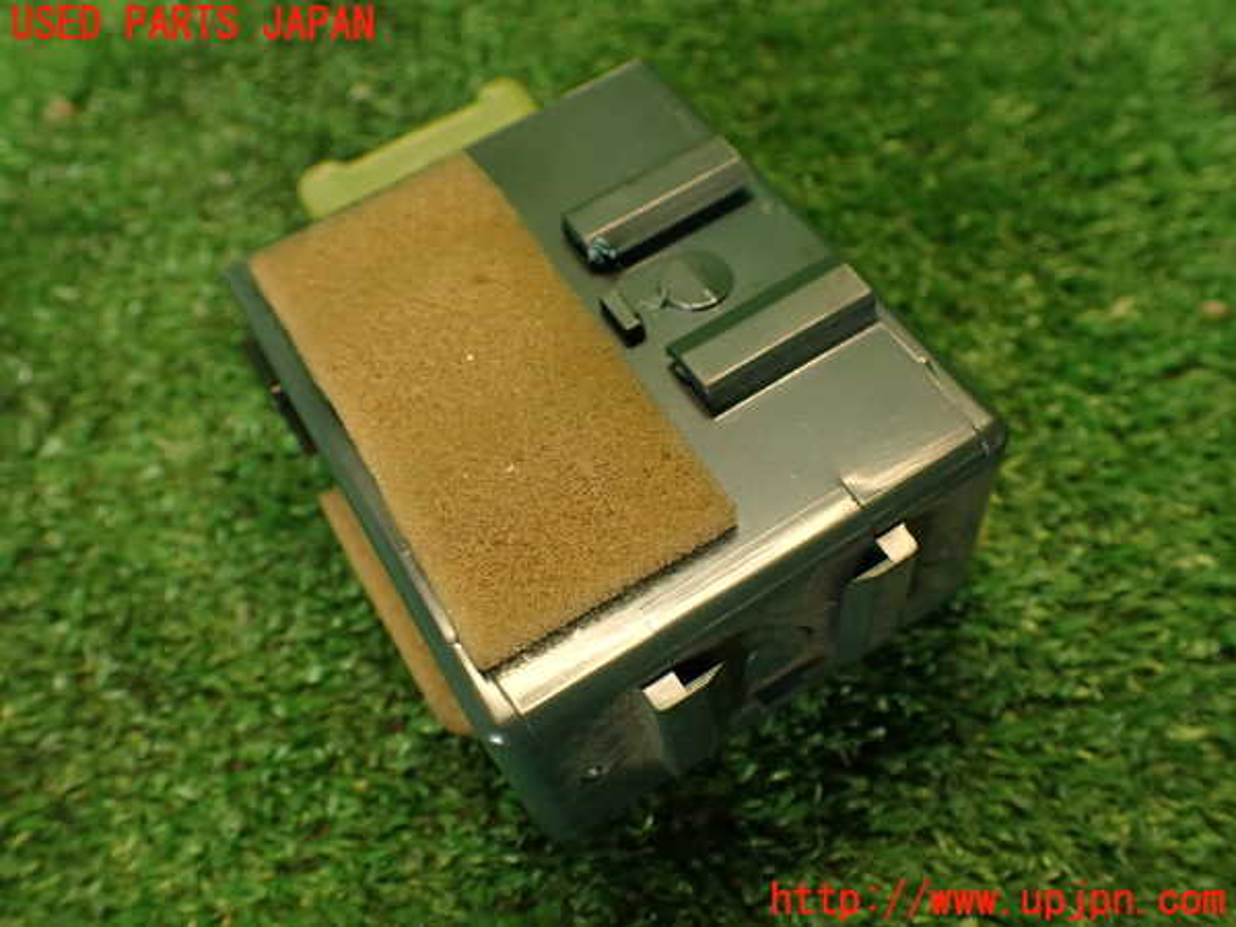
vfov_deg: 44.2
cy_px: 464
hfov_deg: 56.8
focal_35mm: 32
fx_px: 1143
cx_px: 618
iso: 200
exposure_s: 1/30
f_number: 2.4
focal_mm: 5.79
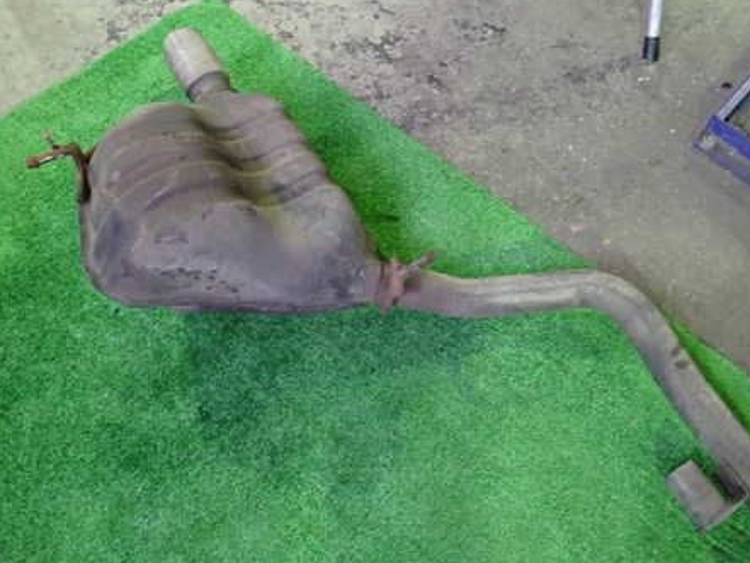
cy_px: 281
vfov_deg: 41.8
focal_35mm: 34
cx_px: 440
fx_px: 737
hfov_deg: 53.7
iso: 500
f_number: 2
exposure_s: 1/30
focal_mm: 4.5
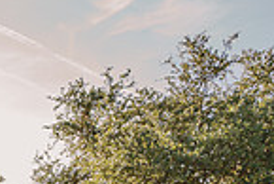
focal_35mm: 72
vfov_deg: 17.1
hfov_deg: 24.9
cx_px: -66
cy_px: 278
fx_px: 549
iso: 160
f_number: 4
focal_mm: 18
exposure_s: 1/250
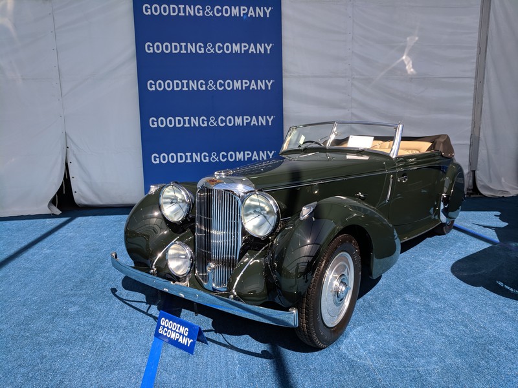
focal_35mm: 26
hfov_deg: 67.3
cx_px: 259
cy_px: 194
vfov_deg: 53.1
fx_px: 389
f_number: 2
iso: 53
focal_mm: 4.67
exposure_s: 1/1550
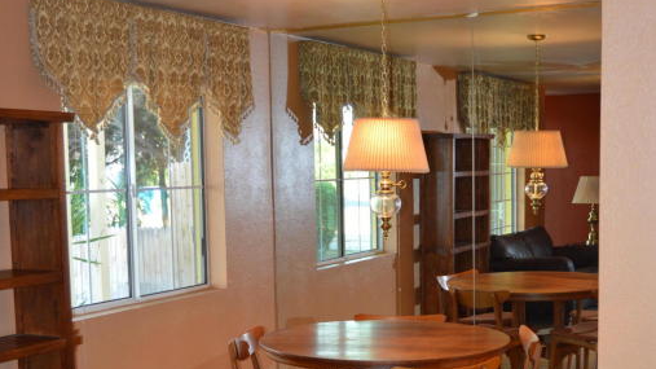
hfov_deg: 36.6
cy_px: 292
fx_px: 991
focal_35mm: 57
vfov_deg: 20.8
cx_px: 327
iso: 560
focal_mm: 24
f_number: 3.8
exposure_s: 1/60
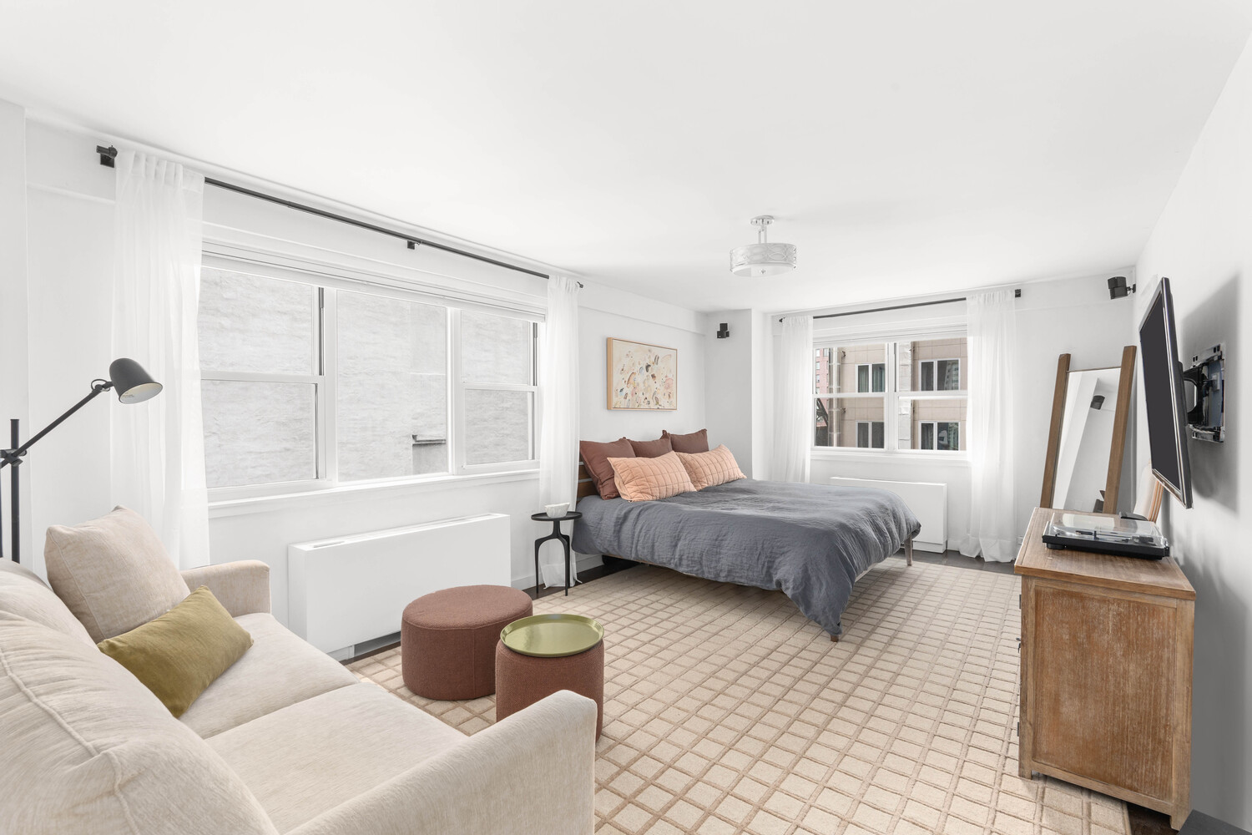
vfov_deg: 72.1
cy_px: 418
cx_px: 626
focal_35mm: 16
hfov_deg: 95.0
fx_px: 574
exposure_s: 4
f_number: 11
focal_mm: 16.5
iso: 320
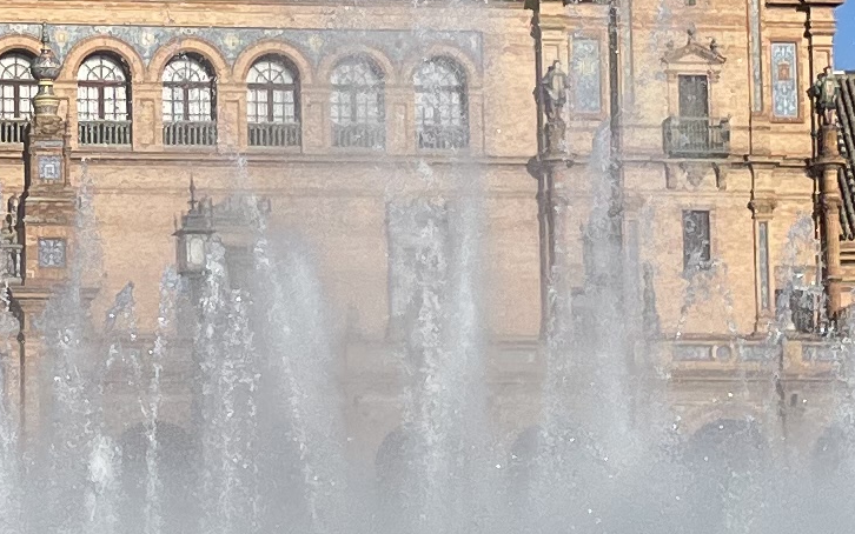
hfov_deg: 13.6
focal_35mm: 153
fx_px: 3566
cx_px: 84
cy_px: 300
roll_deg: +1.0
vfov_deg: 8.6
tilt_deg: +6.6
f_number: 1.6
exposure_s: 1/5291
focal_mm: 4.2
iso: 32
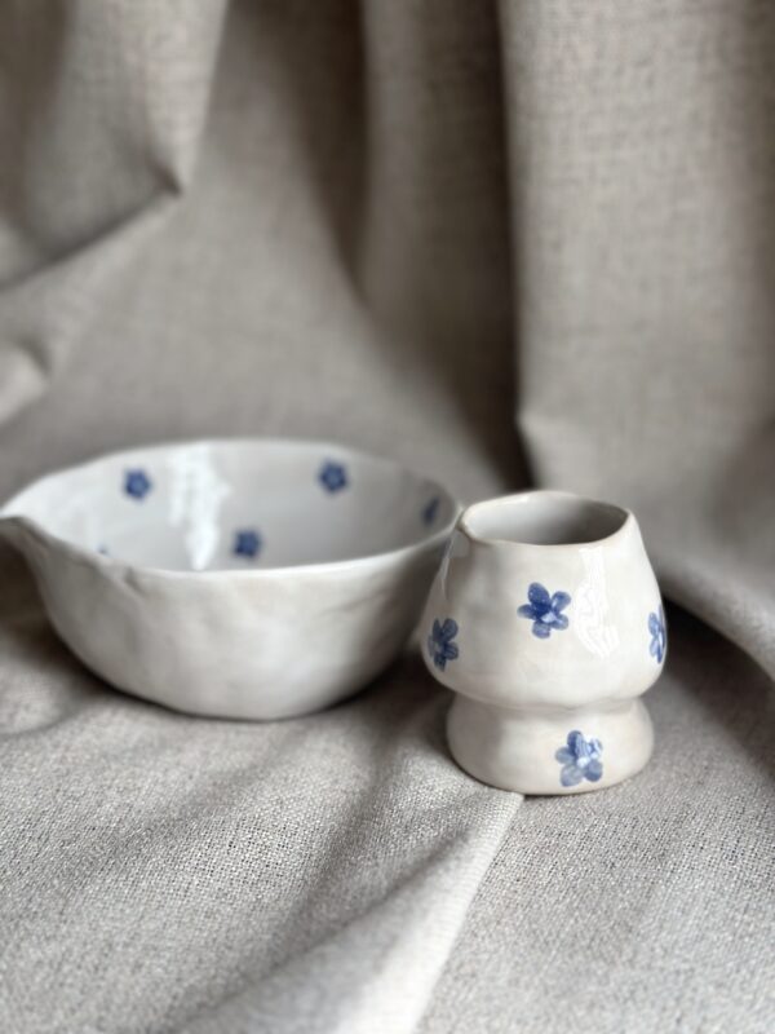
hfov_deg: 30.3
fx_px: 1433
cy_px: 517
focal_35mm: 48
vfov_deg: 39.7
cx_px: 388
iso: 125
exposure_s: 1/158
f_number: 1.78
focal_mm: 6.86
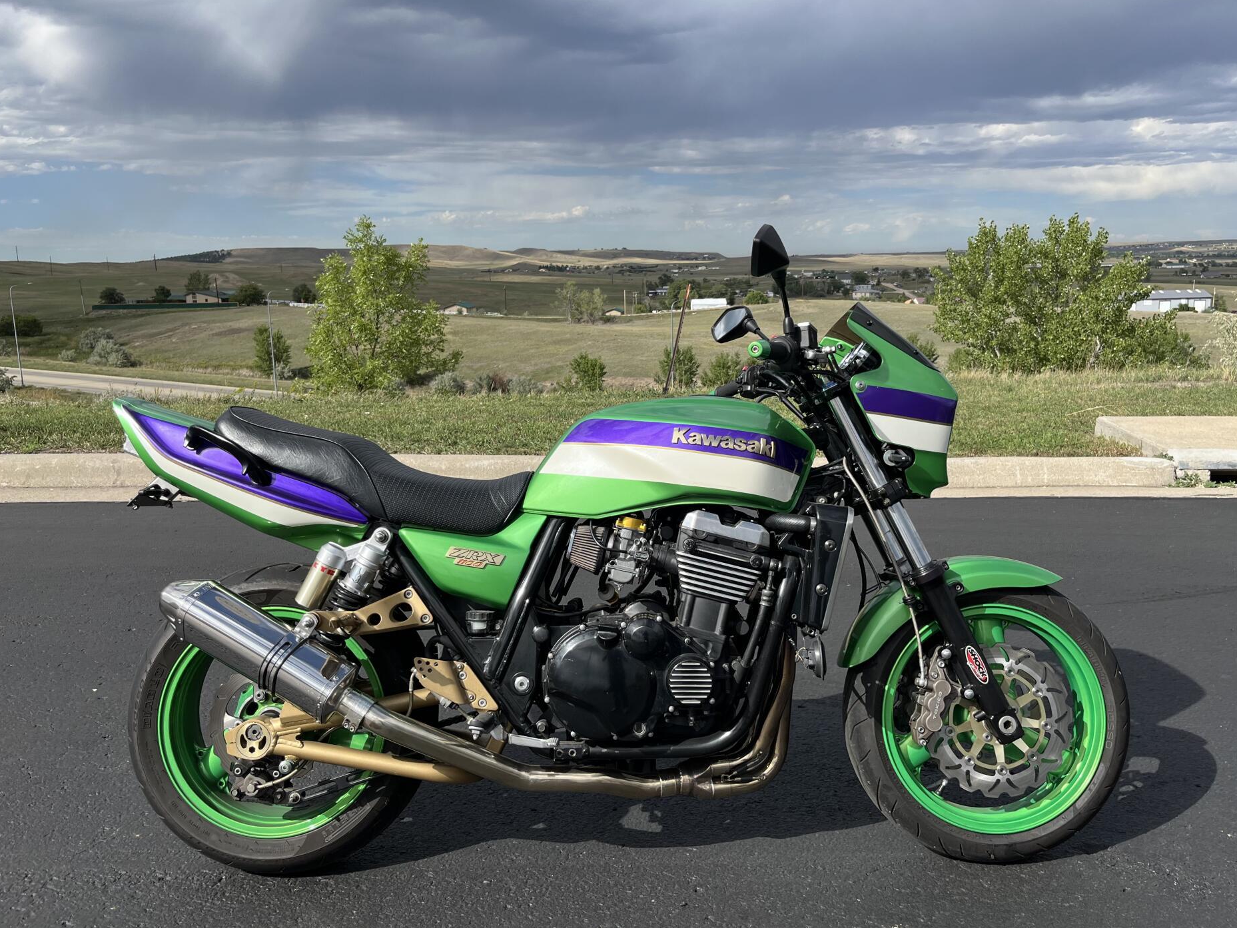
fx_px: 1001
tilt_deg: -12.2
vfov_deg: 49.7
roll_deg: +0.5
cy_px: 443
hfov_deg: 63.4
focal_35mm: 28
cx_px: 651
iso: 50
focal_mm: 5.1
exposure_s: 1/3311
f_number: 1.6
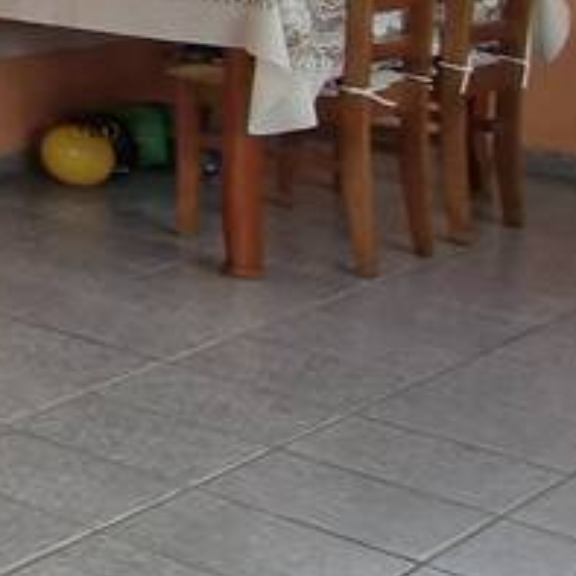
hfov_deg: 12.5
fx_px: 1581
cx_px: -1018
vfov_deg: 18.9
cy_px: -202
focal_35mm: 84
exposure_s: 1/120
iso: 80
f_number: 2.2
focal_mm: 1.74
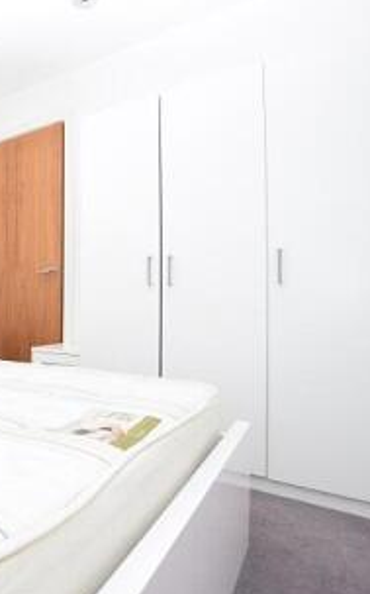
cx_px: -65
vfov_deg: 74.8
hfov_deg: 38.8
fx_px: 388
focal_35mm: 24
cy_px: 301
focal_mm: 10
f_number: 7.1
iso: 400
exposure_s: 1/200
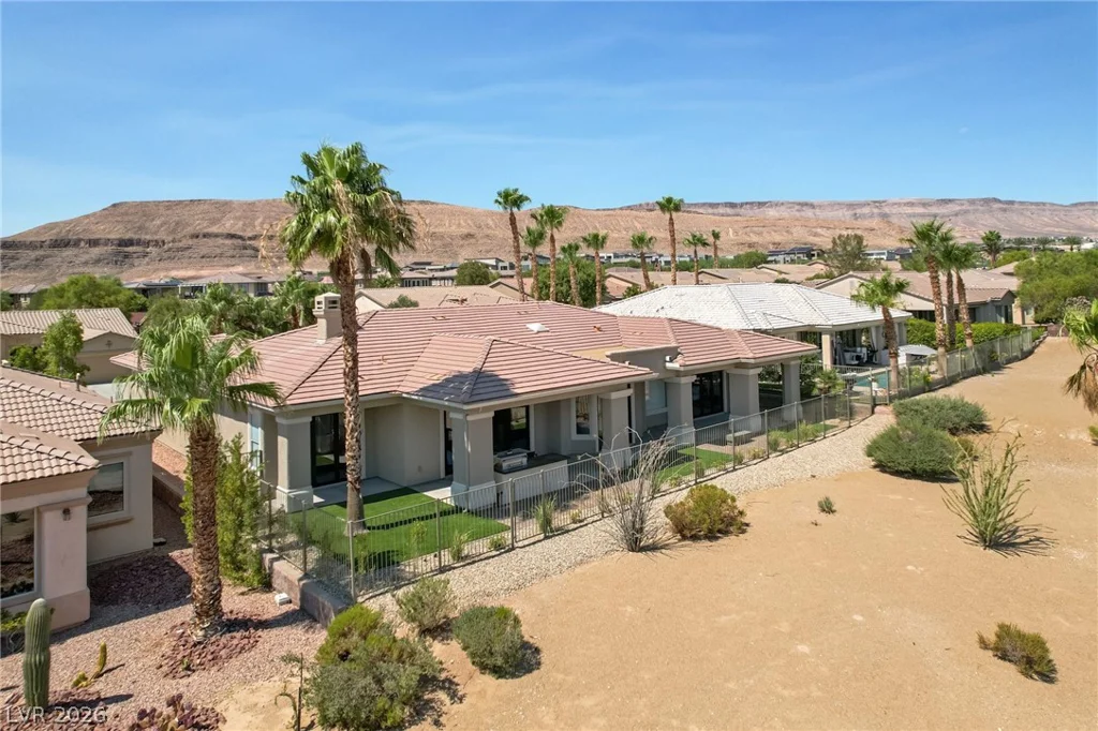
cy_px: 366
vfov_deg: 57.2
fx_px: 671
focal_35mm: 22
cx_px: 549
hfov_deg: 78.6
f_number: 2.8
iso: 100
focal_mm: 8.38
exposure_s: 1/1500
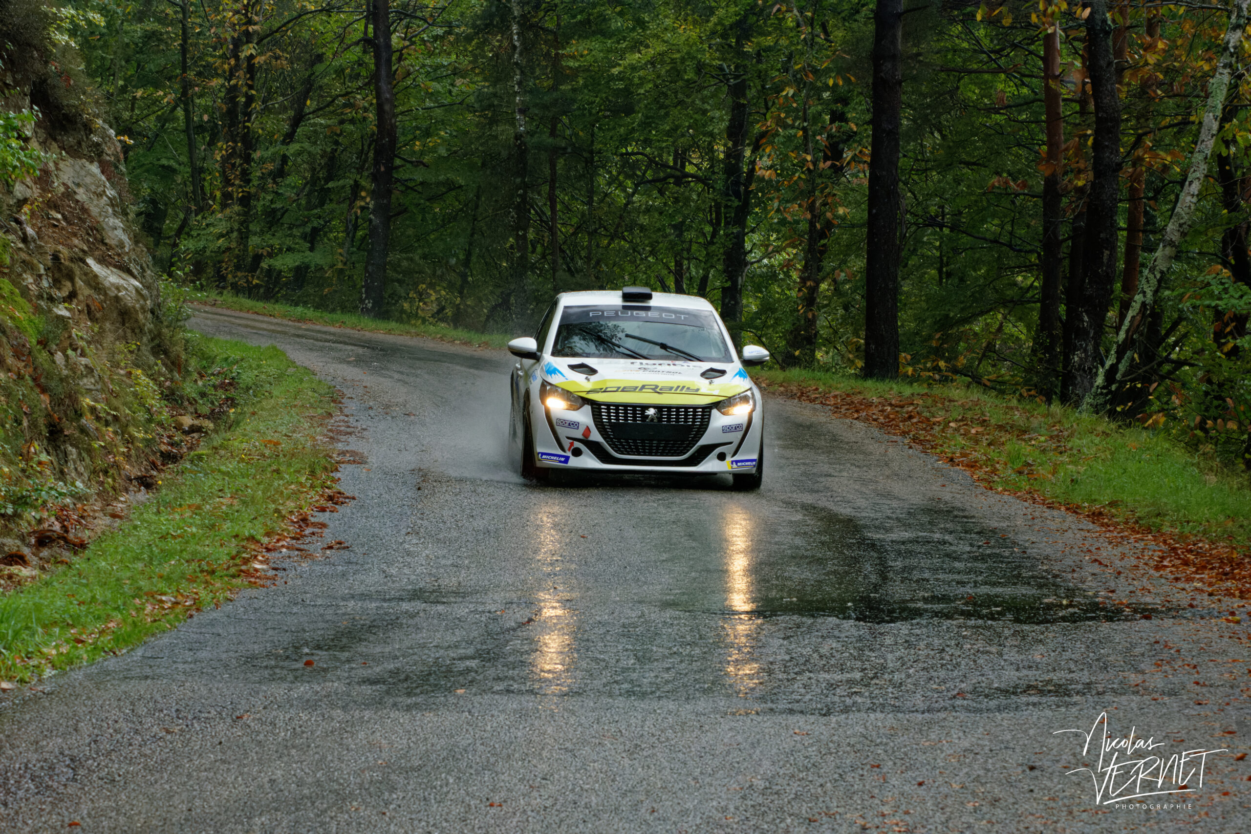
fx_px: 4691
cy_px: 417
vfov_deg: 10.2
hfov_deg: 15.2
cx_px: 626
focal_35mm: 135
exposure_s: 1/1000
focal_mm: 90
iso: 10000
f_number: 14
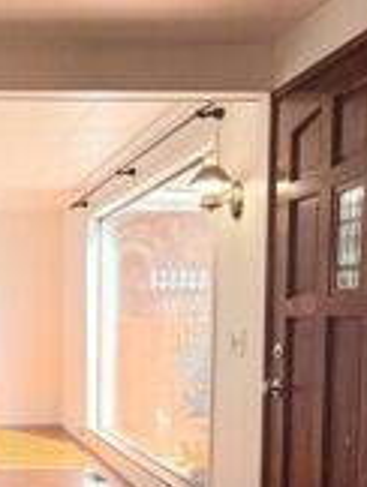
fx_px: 649
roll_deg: +0.4
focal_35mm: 46
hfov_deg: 28.5
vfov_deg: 40.0
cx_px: -42
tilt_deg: -3.4
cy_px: 365
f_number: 2.2
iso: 64
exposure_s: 1/164
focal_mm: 2.22
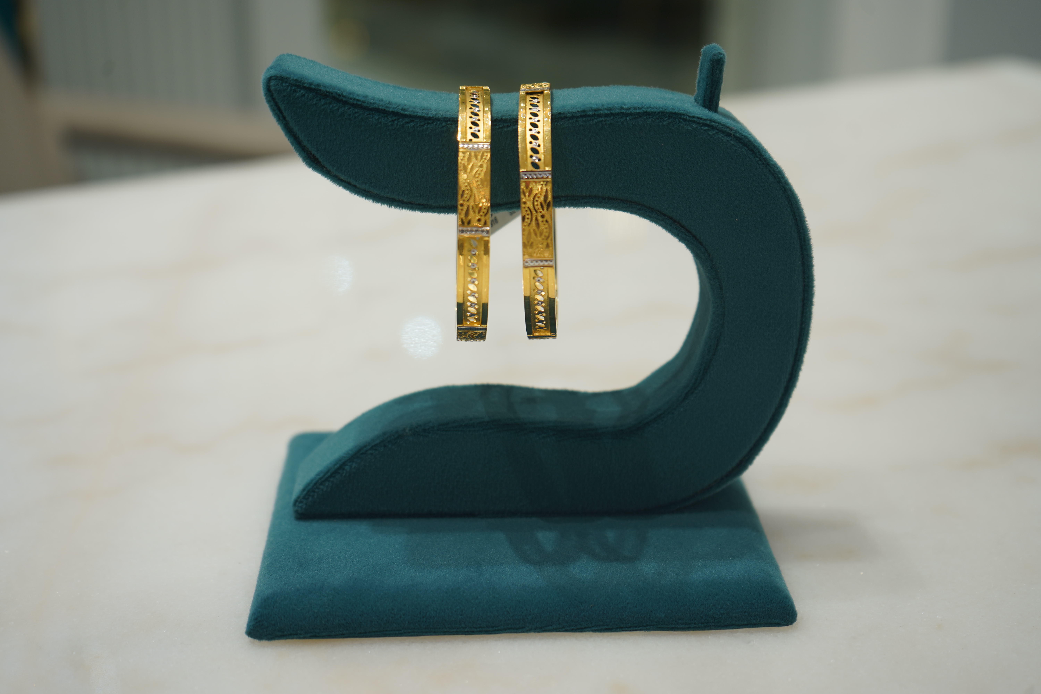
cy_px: 347
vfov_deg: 28.1
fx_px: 1388
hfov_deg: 41.1
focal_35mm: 48
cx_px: 520
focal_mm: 48
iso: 125
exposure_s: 1/60
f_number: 4.5
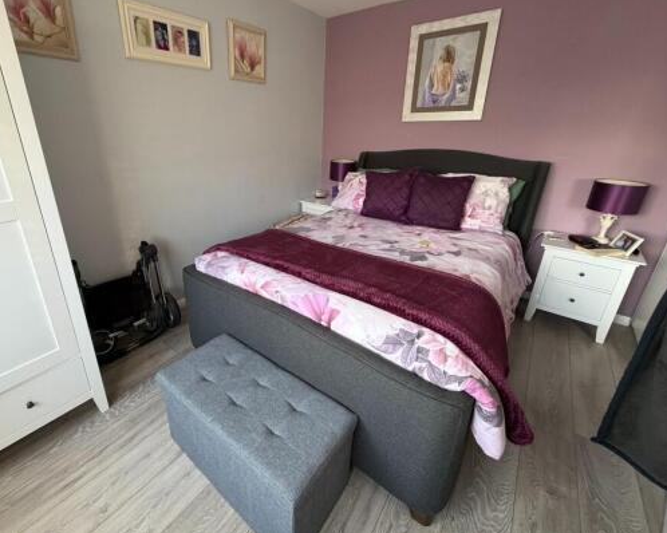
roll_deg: +1.0
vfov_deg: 80.2
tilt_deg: -19.2
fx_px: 316
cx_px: 294
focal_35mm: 16
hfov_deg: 92.7
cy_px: 244
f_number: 2.2
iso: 320
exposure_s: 1/96
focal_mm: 2.22
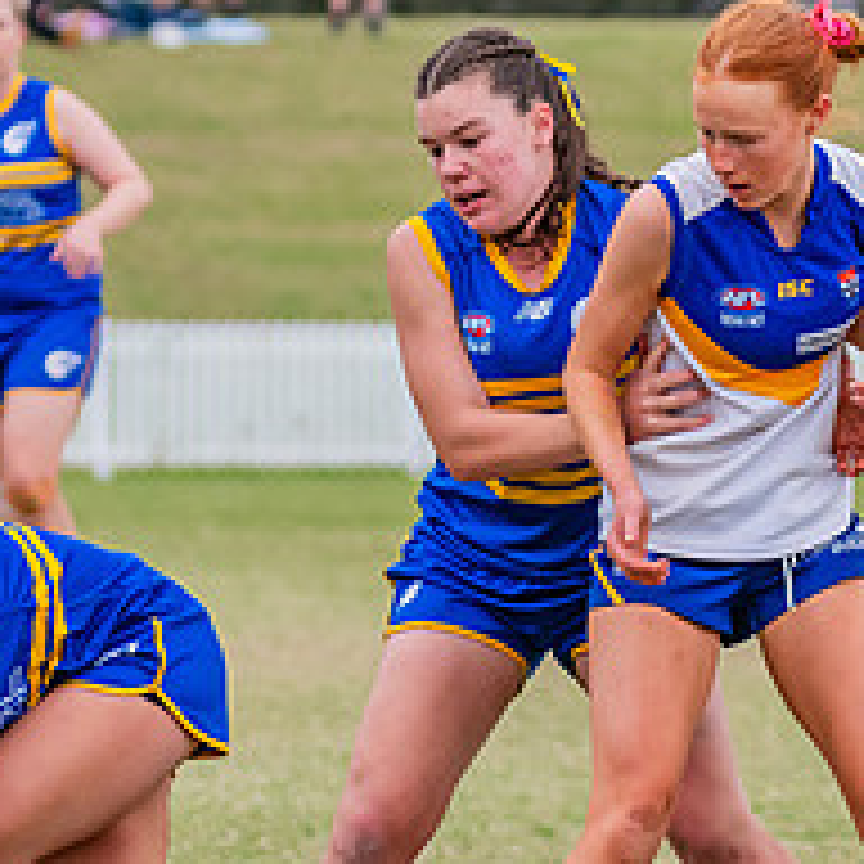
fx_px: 17480
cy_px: 799
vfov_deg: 2.8
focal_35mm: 619
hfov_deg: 2.8
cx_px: -129
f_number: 5.6
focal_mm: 170
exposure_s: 1/1250
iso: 800
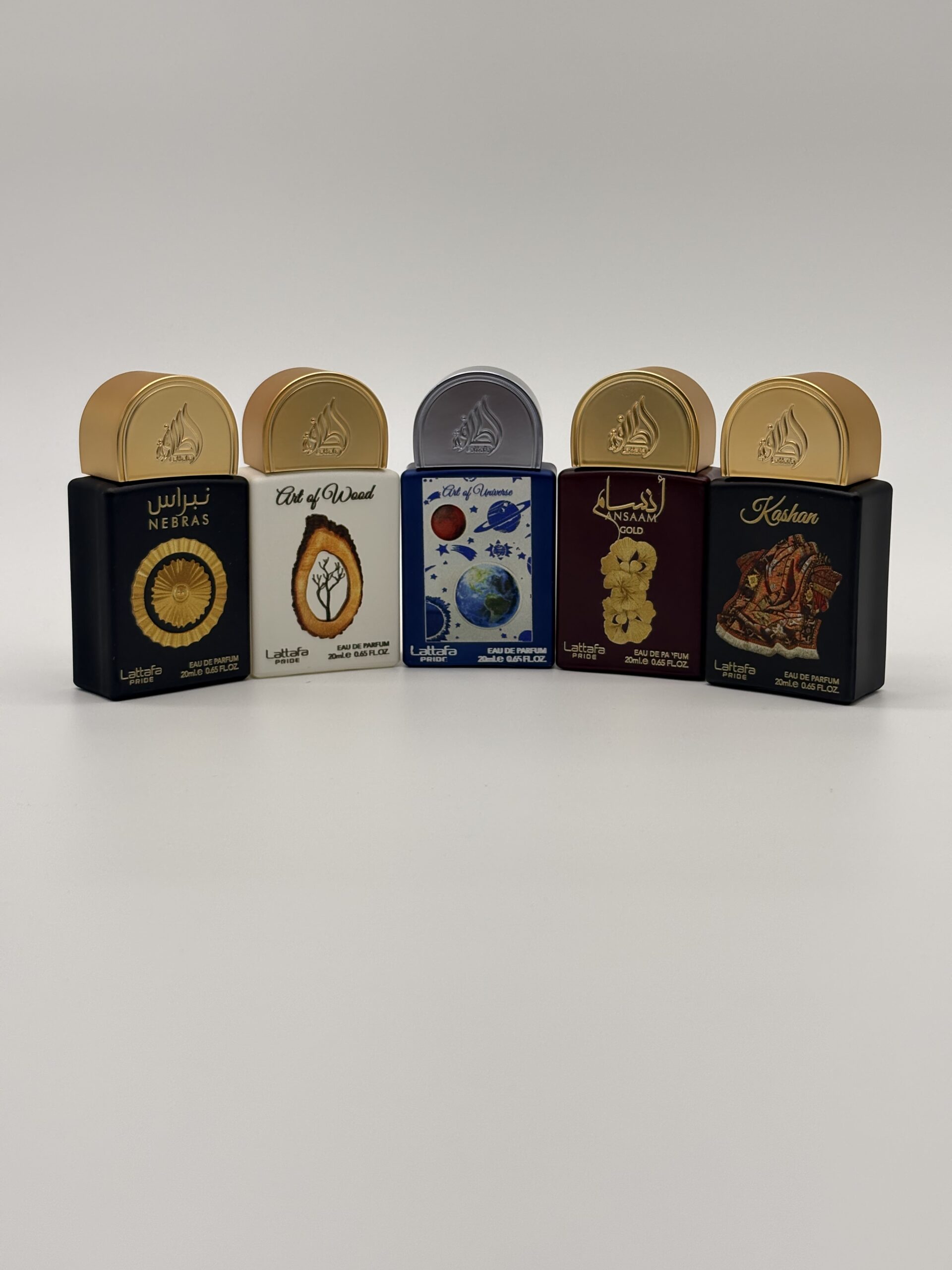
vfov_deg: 36.8
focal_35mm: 52
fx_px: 1907
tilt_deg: -10.6
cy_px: 635
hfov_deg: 28.0
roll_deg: +0.5
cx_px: 476
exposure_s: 1/973
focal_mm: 5.96
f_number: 1.6
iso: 50
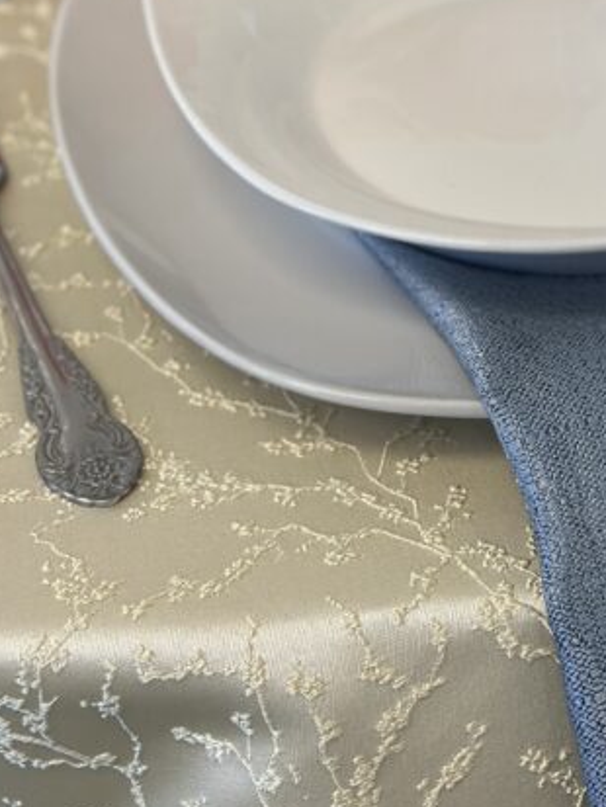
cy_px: 129
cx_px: 674
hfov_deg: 12.2
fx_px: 2776
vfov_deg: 16.4
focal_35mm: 119
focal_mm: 6.86
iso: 64
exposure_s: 1/124
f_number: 1.78
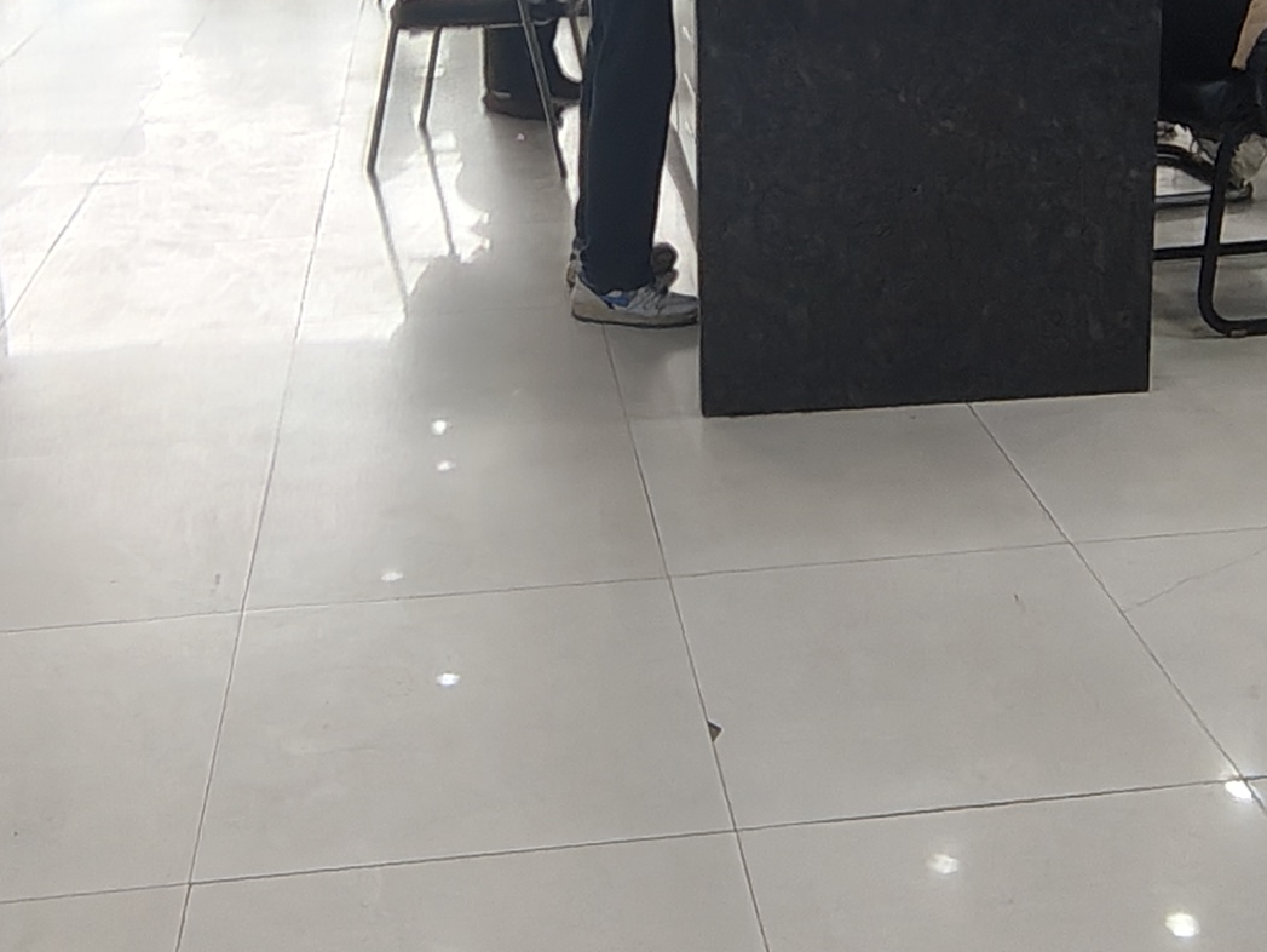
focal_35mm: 47
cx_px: 686
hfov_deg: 40.4
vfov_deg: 29.1
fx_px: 1721
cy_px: 23
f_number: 2.2
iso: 113
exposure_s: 1/100
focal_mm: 1.64
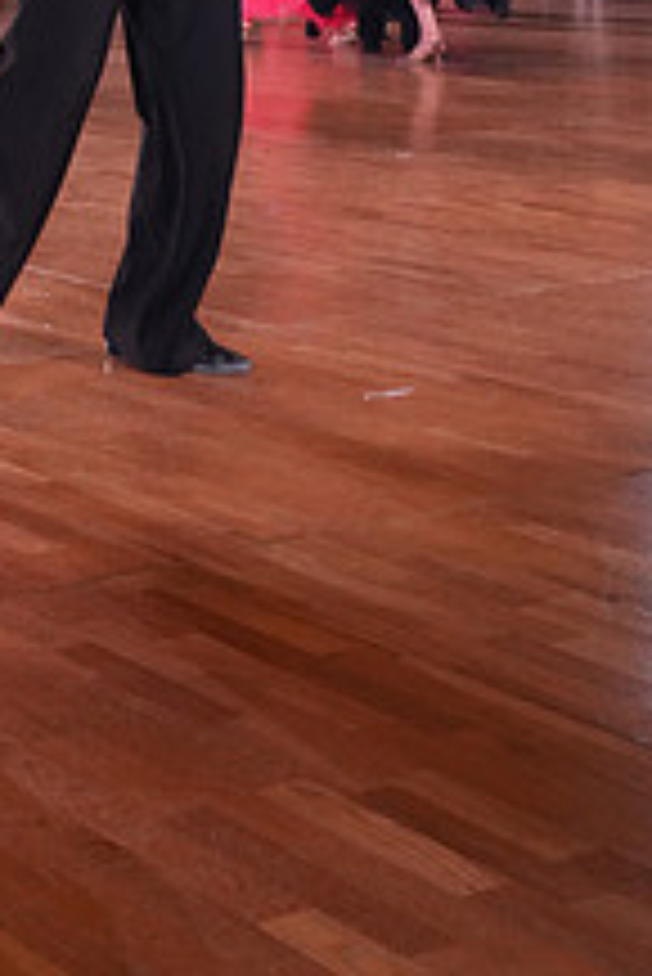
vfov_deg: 23.0
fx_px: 2170
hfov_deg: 16.2
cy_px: -238
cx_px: -191
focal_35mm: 80
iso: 2000
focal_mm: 30
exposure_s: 1/200
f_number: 5
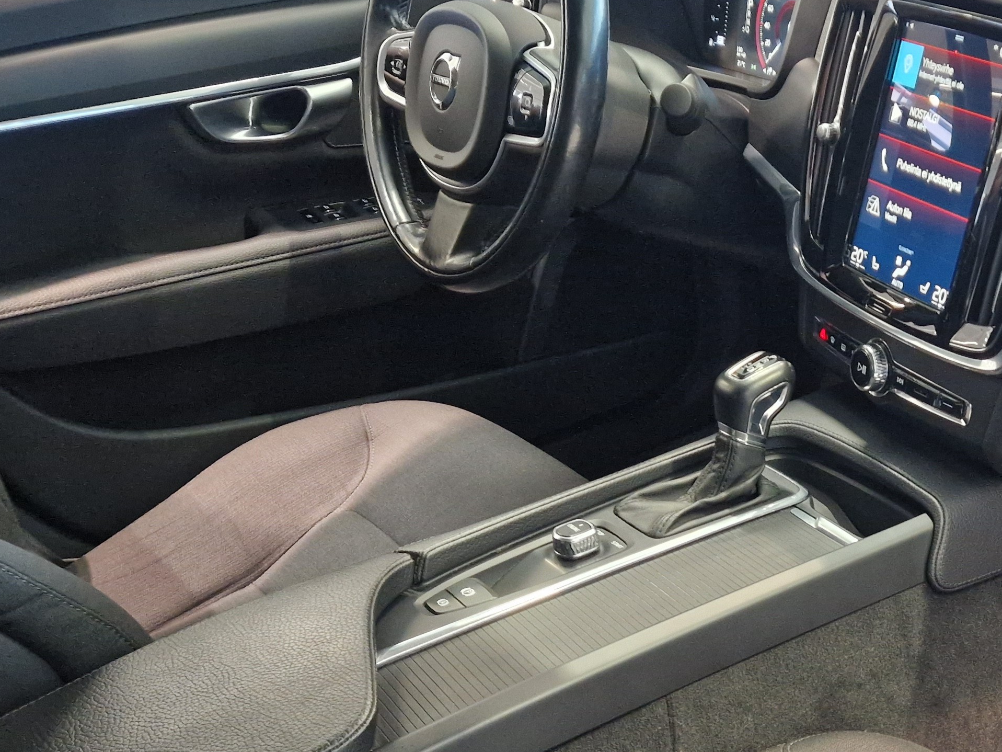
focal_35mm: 48
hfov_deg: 37.6
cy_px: 568
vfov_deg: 29.8
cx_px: 862
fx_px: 1390
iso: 640
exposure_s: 1/100
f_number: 1.8
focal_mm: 5.4
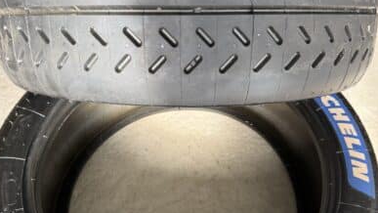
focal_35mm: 27
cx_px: 188
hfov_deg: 69.8
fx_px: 271
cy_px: 136
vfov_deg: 42.5
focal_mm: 6.76
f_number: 1.78
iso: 200
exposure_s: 1/116
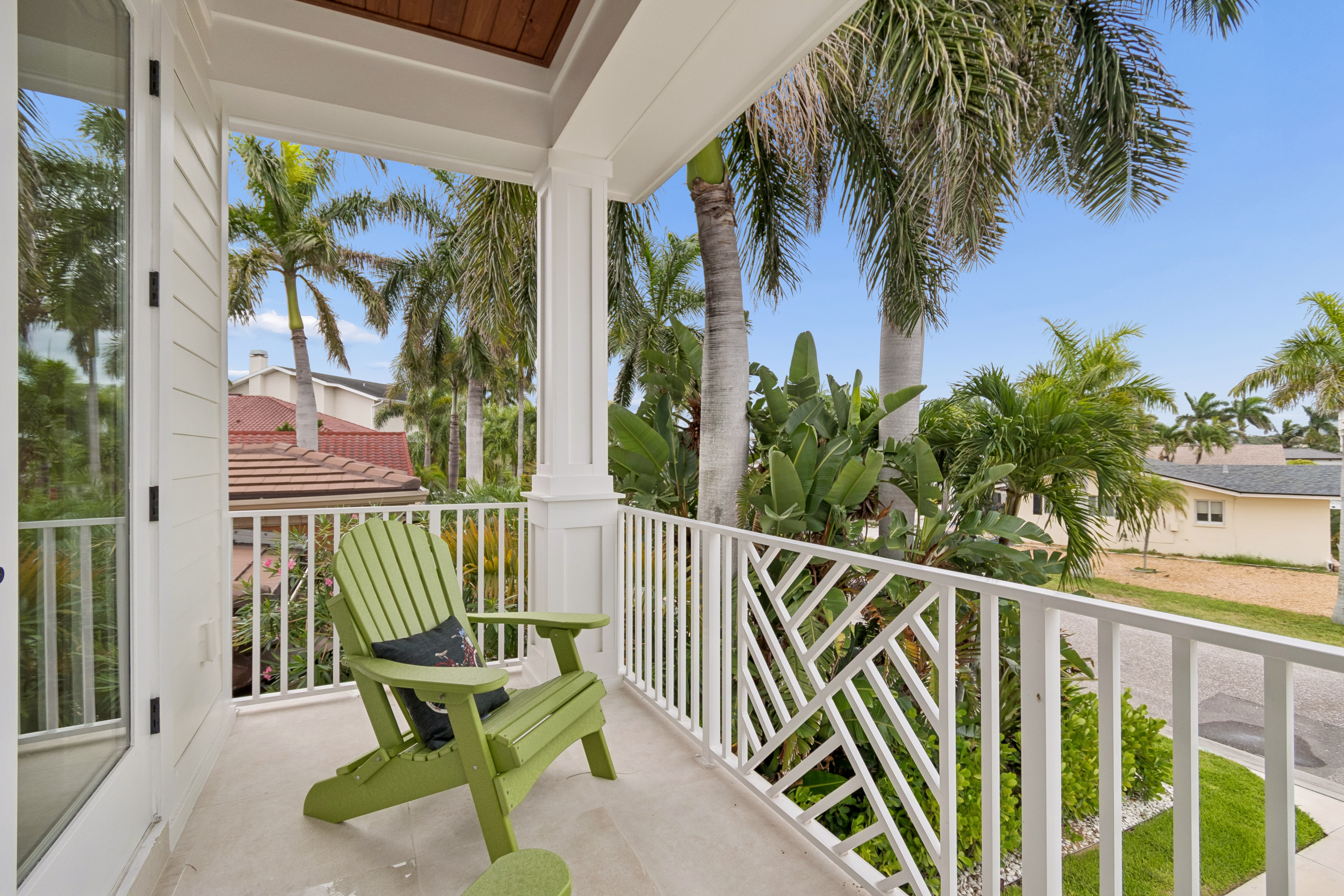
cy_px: 448
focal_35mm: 15
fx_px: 560
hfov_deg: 100.4
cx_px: 672
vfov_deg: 77.3
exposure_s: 1/200
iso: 100
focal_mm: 10
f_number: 4.5
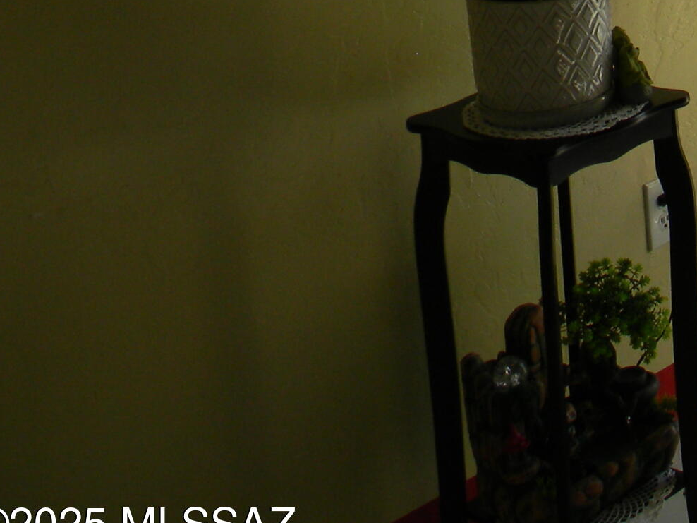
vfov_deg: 16.2
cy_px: -197
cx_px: 1030
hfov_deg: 20.0
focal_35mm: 85
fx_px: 1711
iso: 80
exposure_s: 1/112
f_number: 3.5
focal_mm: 5
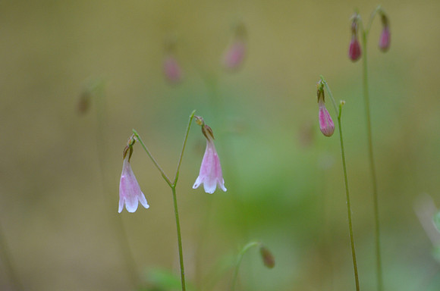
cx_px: 220
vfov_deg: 3.0
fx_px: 5488
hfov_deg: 4.6
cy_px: 146
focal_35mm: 450
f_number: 5.6
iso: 1250
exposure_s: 1/500
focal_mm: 300
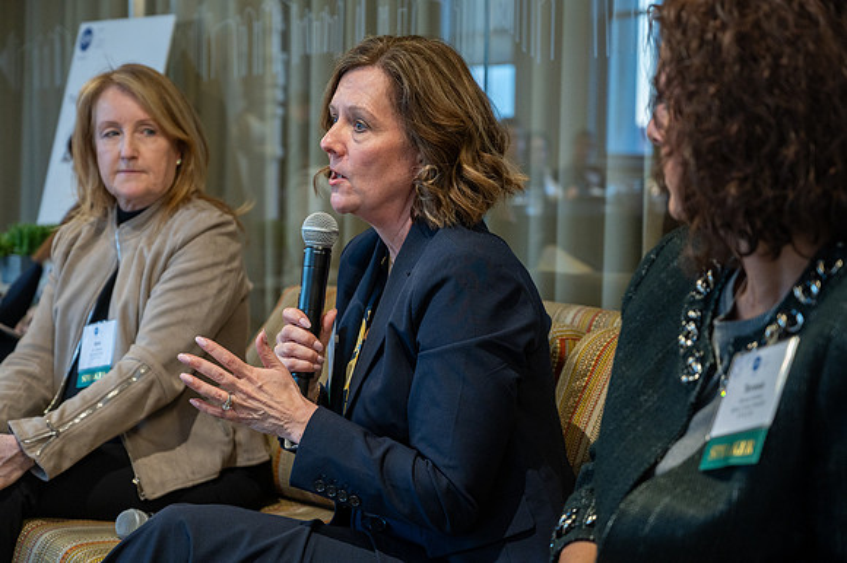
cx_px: 424
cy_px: 282
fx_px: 1481
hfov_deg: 31.9
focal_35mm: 63
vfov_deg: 21.5
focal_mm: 63
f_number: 4
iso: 1600
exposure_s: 1/50
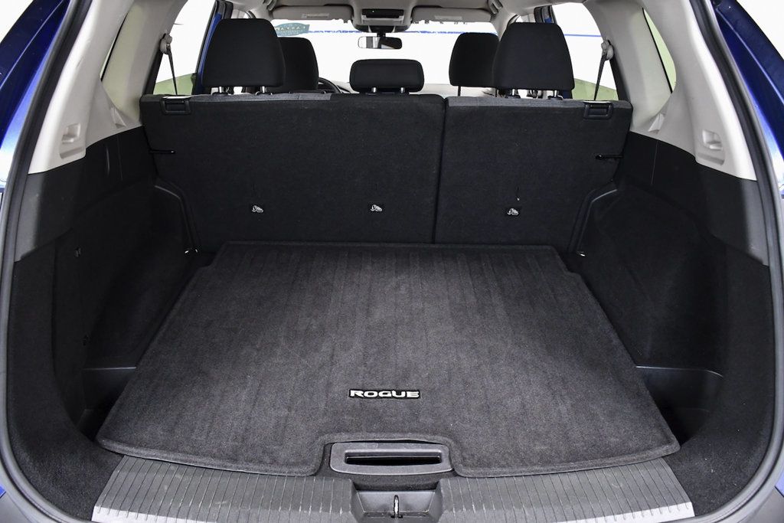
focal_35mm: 27
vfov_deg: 47.9
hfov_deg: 67.4
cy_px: 262
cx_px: 392
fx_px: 588
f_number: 5.6
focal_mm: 18
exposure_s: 1/60
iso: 2500
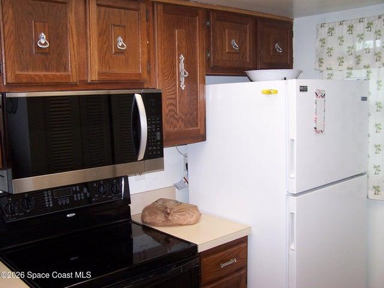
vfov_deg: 37.7
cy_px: 144
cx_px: 192
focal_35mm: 38
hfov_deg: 49.0
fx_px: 422
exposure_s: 1/60
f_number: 2.8
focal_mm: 6.3
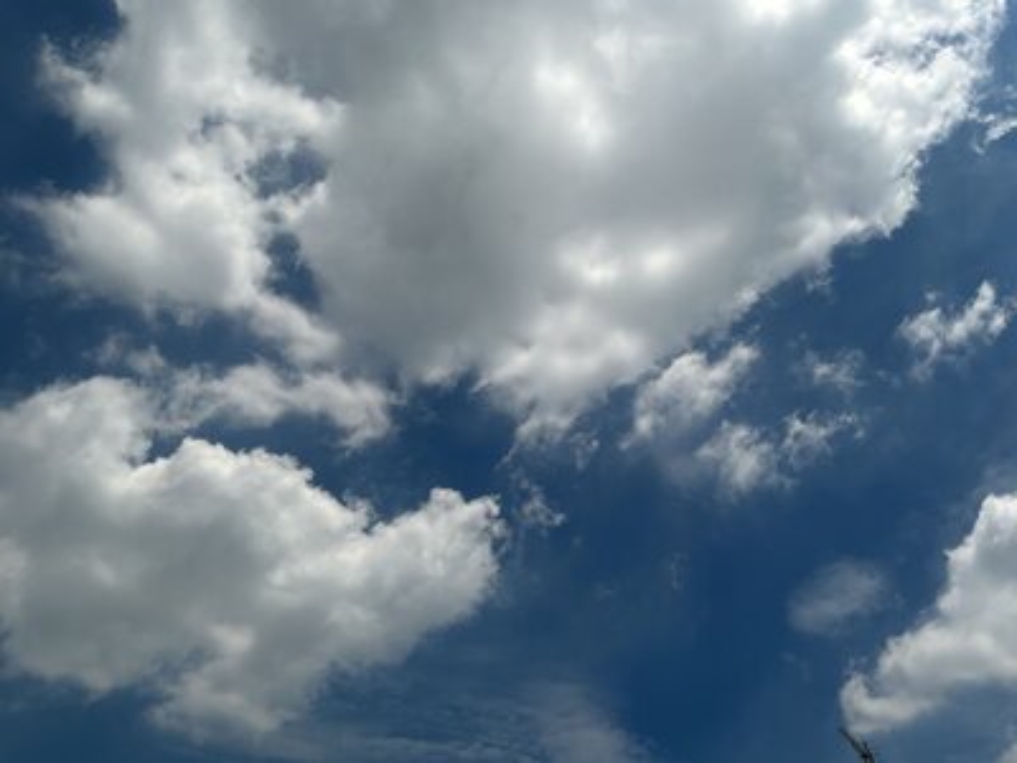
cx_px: 508
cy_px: 382
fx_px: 852
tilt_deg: +47.8
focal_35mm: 29
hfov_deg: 61.7
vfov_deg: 48.2
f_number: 1.8
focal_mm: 3
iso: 25
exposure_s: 1/7407
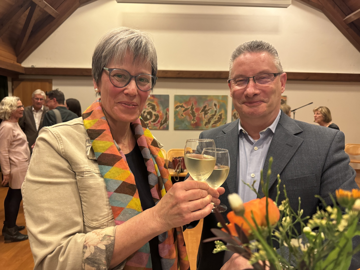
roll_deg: +0.3
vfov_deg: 56.8
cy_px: 135
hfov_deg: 71.6
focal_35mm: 24
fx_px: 250
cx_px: 180
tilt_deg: -4.6
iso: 640
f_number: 1.78
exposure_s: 1/50
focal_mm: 6.76
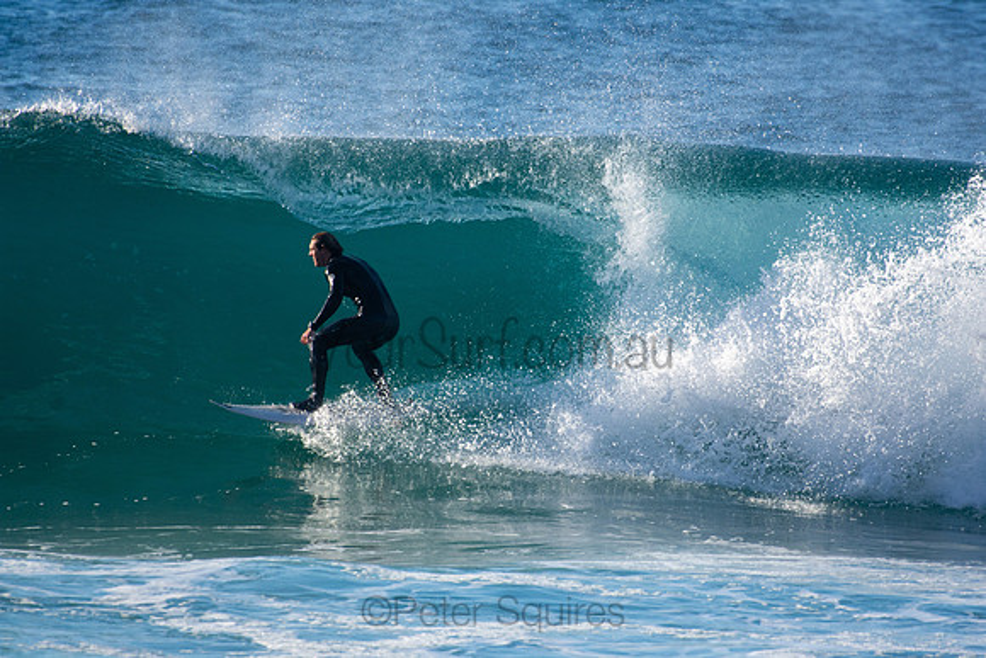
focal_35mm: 750
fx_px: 20546
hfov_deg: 2.7
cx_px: 493
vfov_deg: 1.8
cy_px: 329
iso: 400
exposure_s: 1/2000
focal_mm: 500
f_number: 5.6
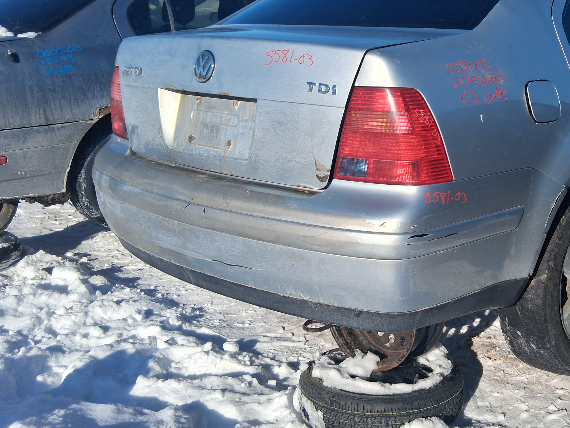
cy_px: 142
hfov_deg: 43.4
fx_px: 692
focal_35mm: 42
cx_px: 426
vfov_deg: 34.0
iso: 25
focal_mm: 3.98
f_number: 1.8
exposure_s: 1/926
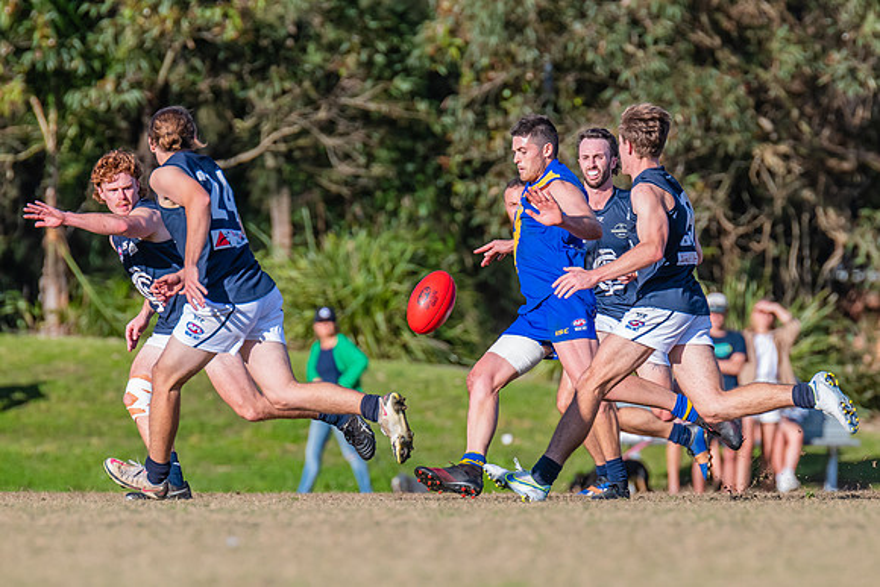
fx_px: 14911
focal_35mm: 610
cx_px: 495
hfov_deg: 3.4
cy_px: 301
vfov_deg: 2.3
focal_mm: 420
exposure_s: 1/2000
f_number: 7.1
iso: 800
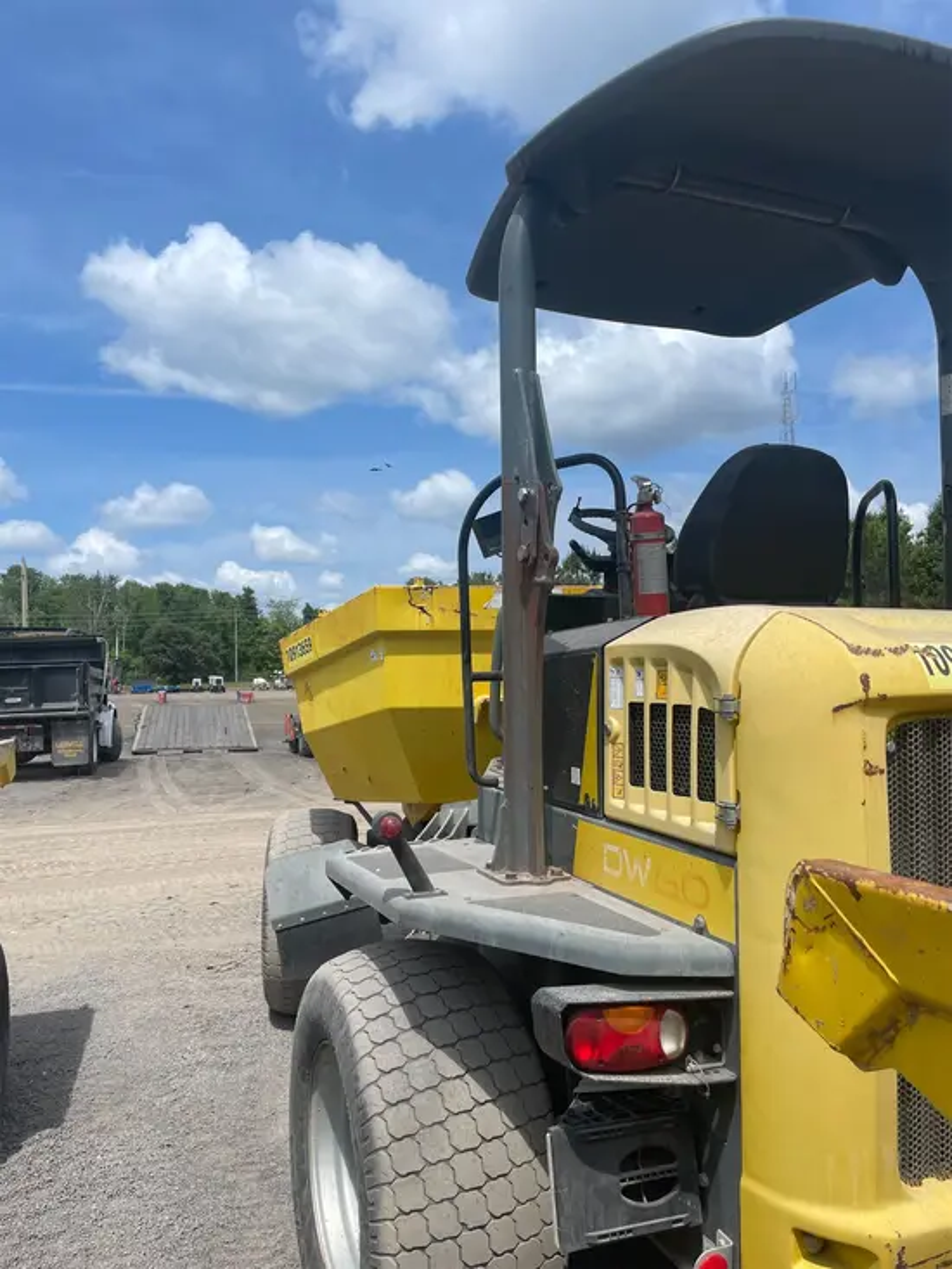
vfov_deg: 67.3
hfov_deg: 53.1
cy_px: 634
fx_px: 953
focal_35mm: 26
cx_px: 476
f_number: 1.6
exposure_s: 1/4651
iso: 32
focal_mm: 4.2
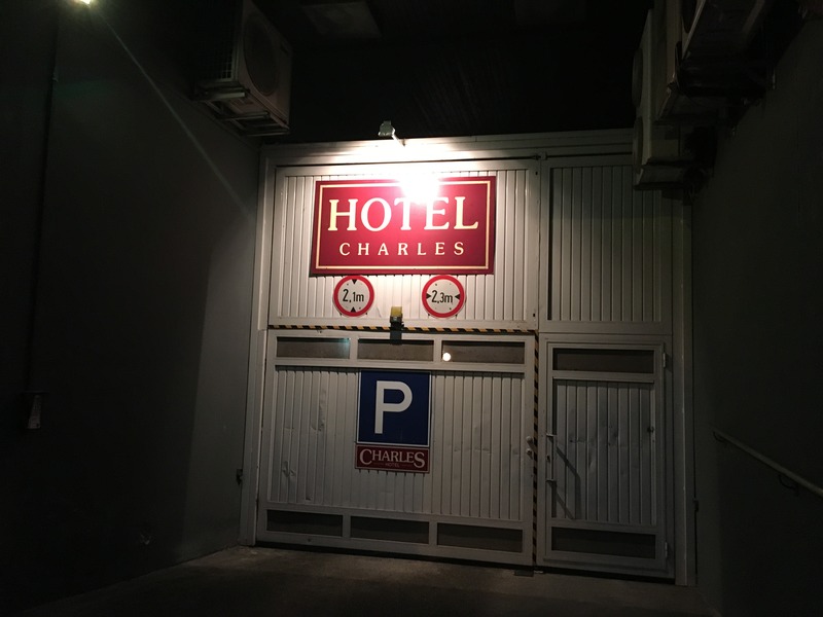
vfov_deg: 48.2
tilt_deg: +6.0
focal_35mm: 29
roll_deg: -1.2
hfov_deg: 61.7
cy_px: 308
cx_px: 412
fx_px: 689
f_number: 2.2
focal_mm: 4.15
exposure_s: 1/17
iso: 250
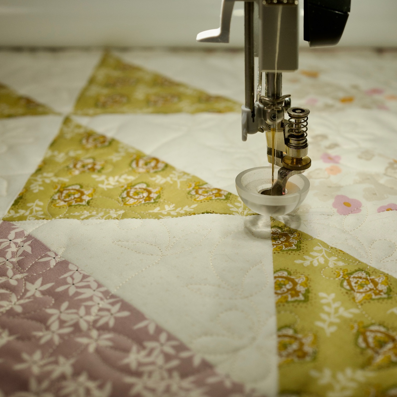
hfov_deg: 32.1
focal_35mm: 53
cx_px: 273
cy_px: 201
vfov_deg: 32.4
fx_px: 683
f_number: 4
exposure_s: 1/500
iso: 400
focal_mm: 27
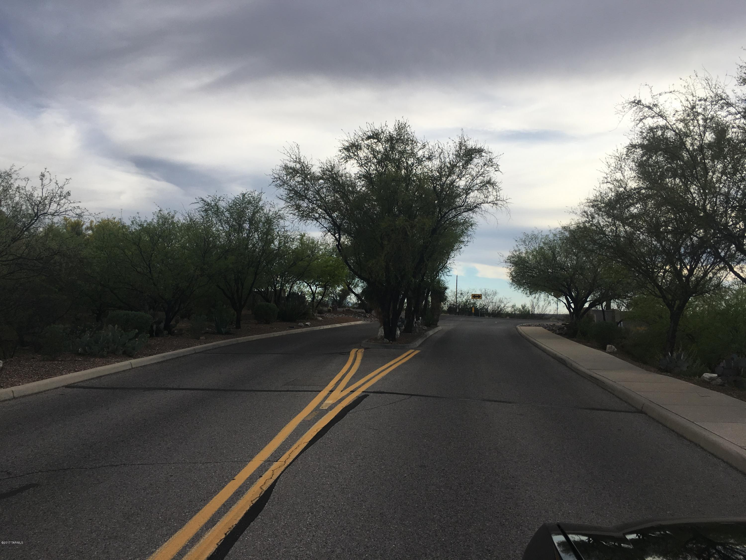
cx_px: 373
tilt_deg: +1.1
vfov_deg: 48.2
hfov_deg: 61.7
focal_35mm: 29
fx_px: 625
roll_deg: -1.8
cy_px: 280
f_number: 2.2
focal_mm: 4.15
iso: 25
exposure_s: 1/1241
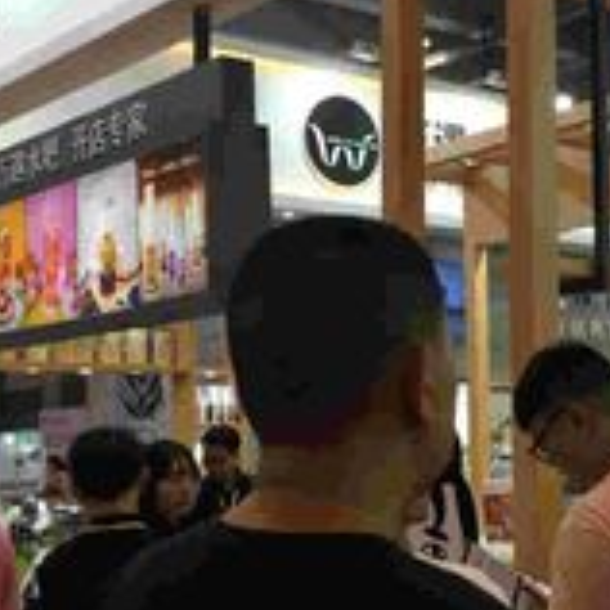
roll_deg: +1.0
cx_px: 479
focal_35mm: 65
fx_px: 1296
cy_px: 282
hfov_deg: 26.1
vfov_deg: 26.5
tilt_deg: +6.0
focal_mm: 4.15
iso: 40
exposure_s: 1/33
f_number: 2.2
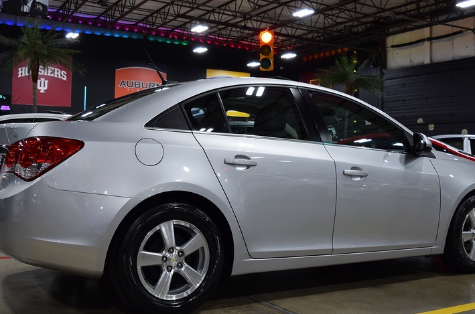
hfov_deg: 49.6
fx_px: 513
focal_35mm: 39
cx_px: 211
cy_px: 145
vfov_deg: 34.0
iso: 400
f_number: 4
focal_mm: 18
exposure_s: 1/60
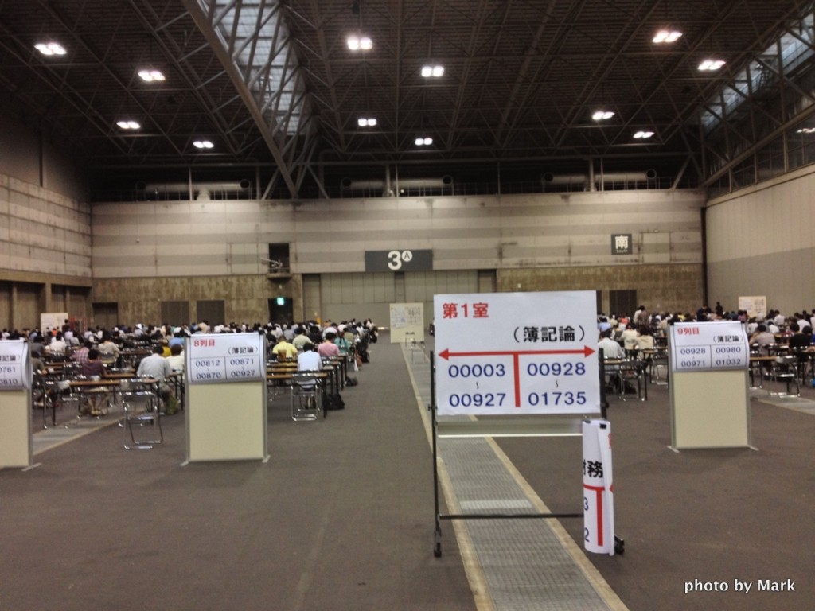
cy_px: 306
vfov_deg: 40.7
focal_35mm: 35
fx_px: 824
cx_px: 408
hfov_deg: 52.6
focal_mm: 4.28
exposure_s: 1/20
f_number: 2.4
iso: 125
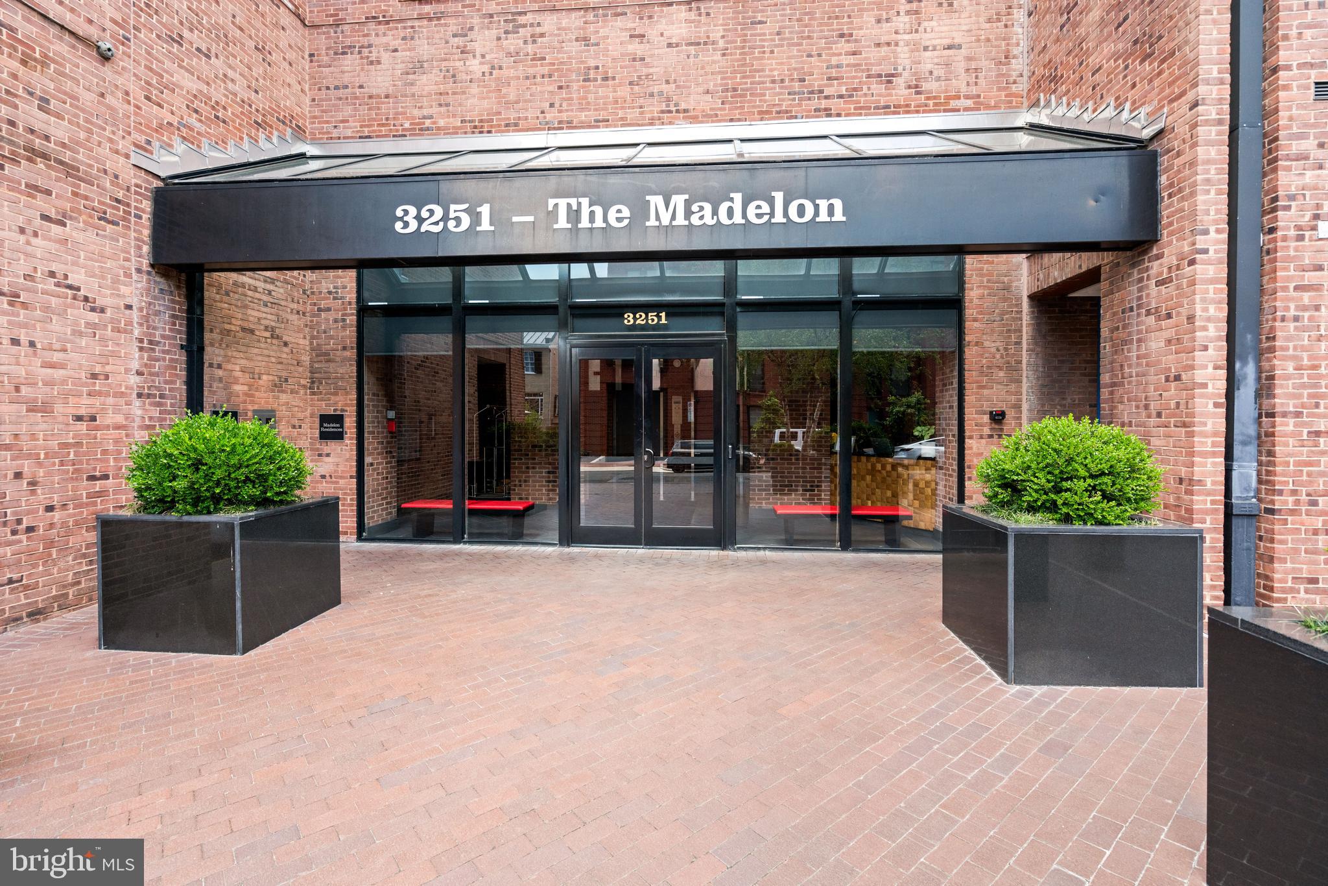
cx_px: 664
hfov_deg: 96.7
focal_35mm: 16
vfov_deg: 73.8
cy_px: 443
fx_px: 590
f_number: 5.6
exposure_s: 1/320
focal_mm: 16
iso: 800
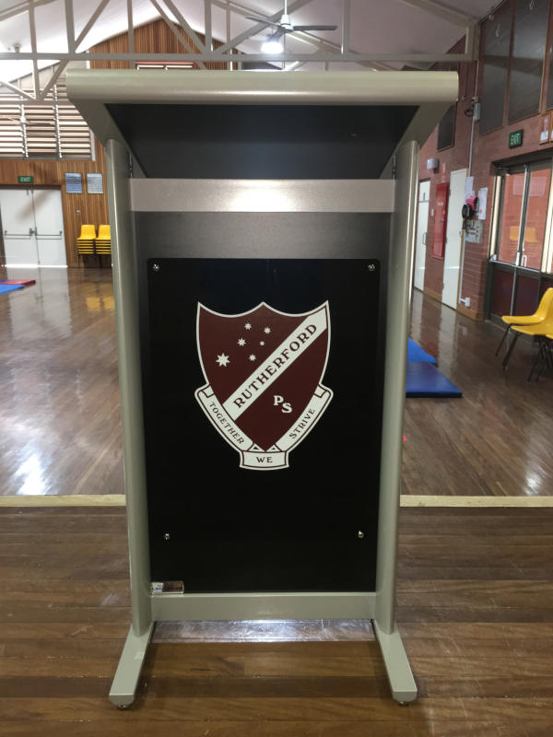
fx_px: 618
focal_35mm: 29
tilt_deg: -12.9
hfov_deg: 48.2
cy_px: 368
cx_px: 276
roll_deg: -0.5
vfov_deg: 61.7
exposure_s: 1/17
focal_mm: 4.15
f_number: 2.2
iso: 80
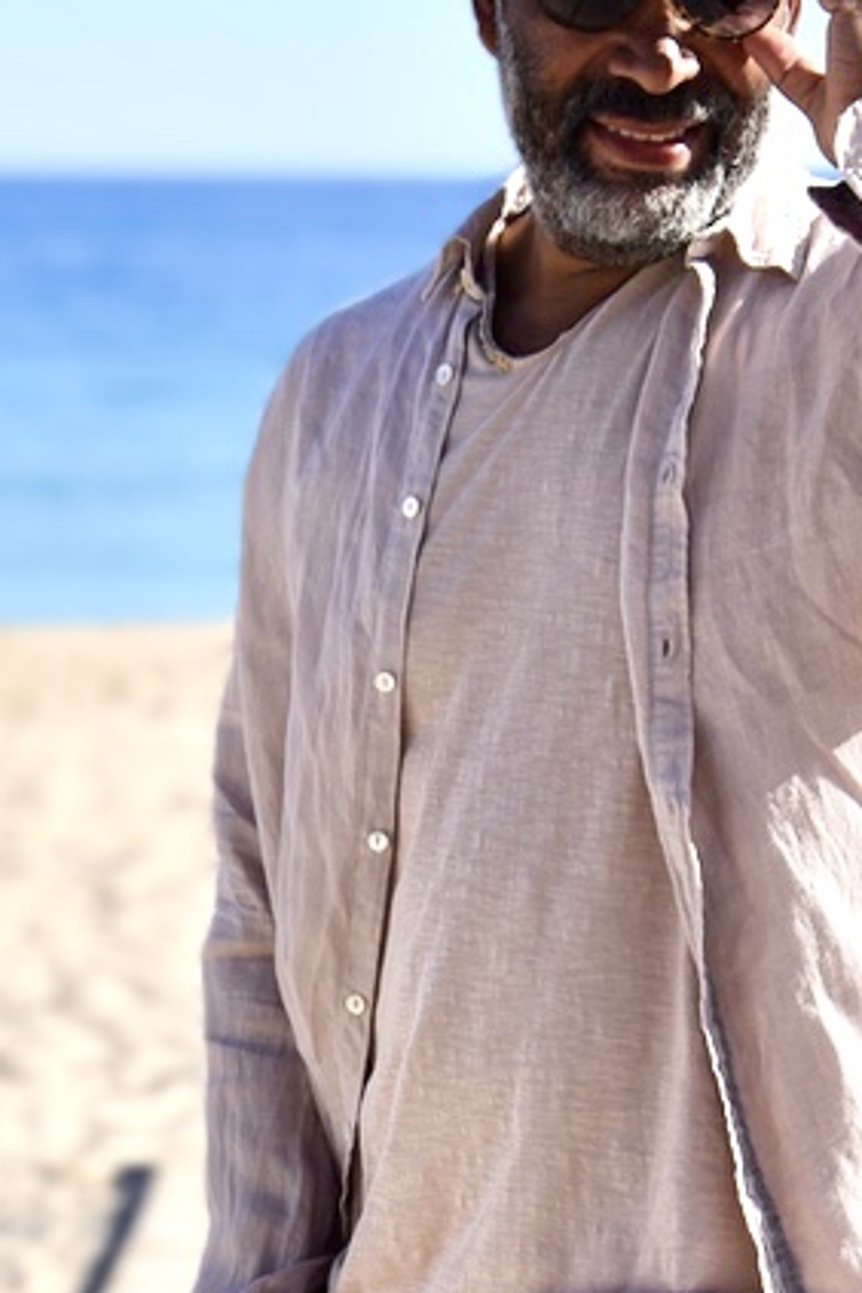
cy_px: 1418
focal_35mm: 227
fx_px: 8152
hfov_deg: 6.0
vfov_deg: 9.0
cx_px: 650
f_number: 8
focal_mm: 50
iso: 140
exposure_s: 1/500
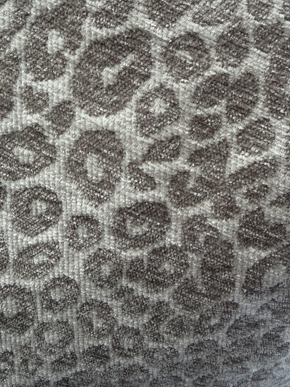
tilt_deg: -45.7
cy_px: 143
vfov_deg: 57.6
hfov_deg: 45.4
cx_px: 144
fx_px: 346
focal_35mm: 31
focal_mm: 2.22
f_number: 2.2
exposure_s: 1/121
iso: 40
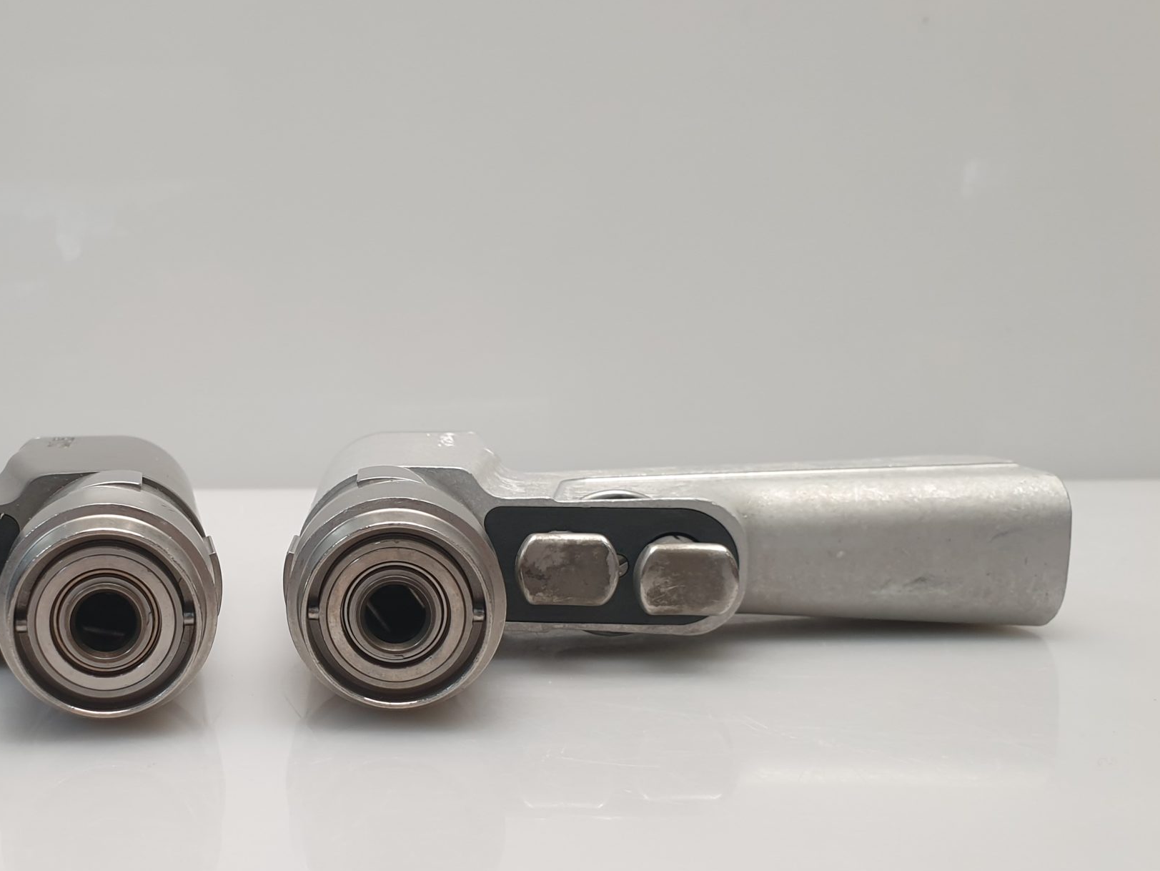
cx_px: 266
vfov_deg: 34.9
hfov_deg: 44.0
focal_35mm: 41
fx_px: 1374
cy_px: 571
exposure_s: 1/50
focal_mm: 4.3
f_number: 2.4
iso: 64
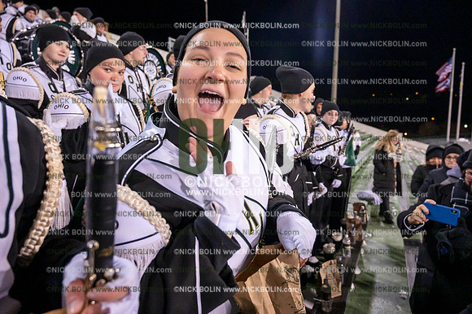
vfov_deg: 53.1
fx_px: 314
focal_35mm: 24
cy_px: 157
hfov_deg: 73.8
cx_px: 236
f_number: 4.5
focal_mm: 24
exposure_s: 1/640
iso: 5000
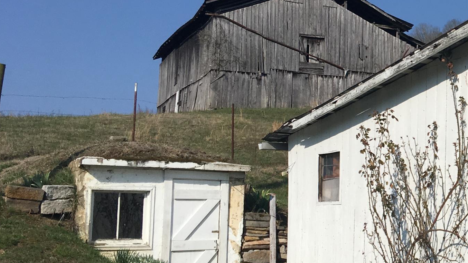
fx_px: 869
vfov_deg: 17.2
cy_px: 148
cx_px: 514
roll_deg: -0.6
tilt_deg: +9.1
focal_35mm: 70
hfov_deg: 27.6
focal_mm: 4.15
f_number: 2.2
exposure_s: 1/3205
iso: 25
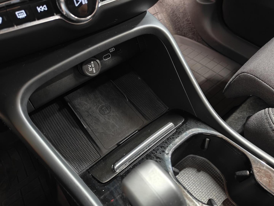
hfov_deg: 71.6
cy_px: 103
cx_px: 137
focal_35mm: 24
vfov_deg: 56.8
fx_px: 190
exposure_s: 1/20
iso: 2500
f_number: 1.8
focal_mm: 5.59
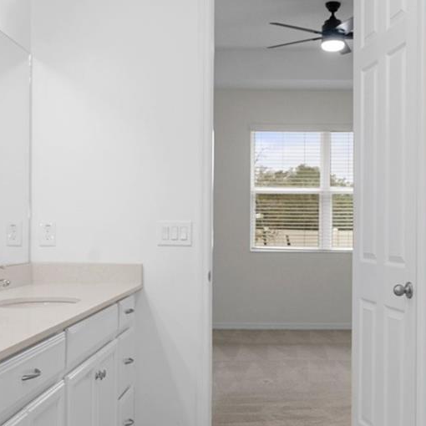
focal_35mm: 48
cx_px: 263
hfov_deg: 35.2
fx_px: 668
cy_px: 257
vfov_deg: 35.2
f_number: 8
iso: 320
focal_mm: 18
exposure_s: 1/5
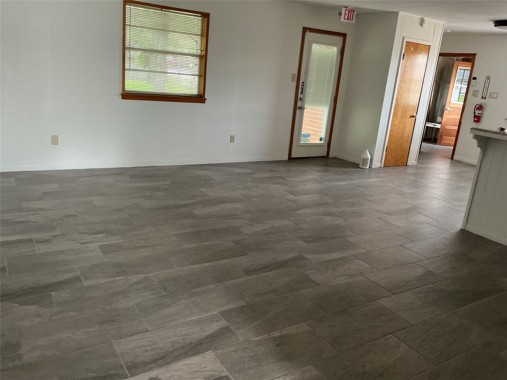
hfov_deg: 61.7
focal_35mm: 29
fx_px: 425
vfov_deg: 48.2
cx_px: 254
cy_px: 190
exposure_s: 1/60
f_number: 1.8
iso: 200
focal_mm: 3
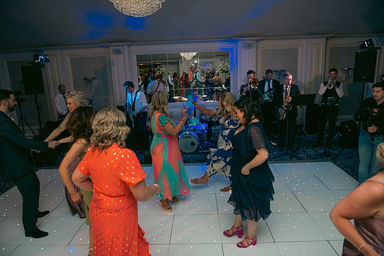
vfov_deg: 53.2
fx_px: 256
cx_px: 192
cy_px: 128
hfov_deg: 73.7
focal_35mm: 24
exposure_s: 1/160
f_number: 3.5
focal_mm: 24
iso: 640
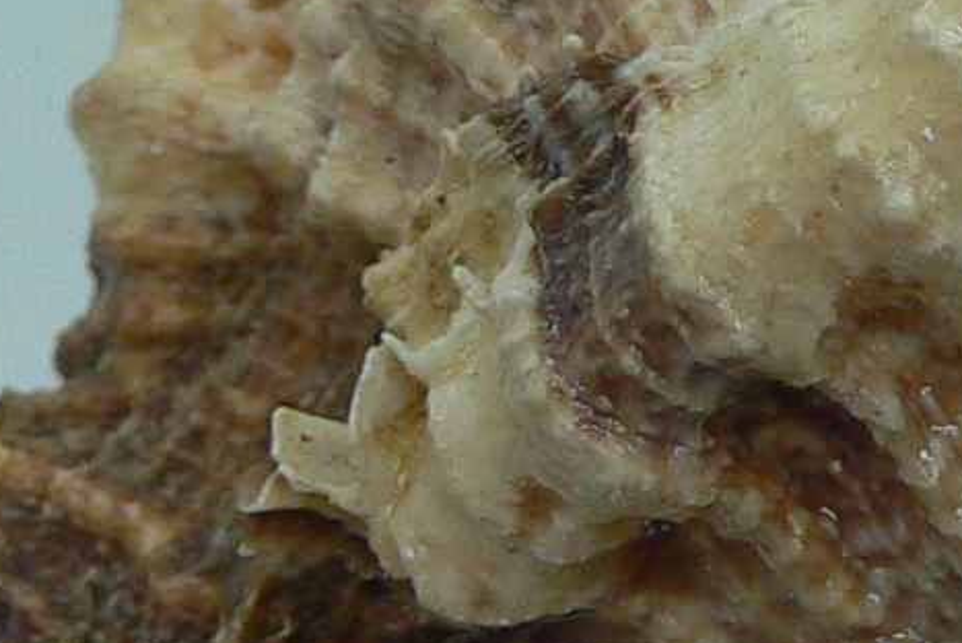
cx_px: 991
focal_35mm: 157
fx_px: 4198
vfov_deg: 8.7
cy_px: 482
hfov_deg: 12.9
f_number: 2.8
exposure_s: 1/60
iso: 100
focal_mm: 4.6
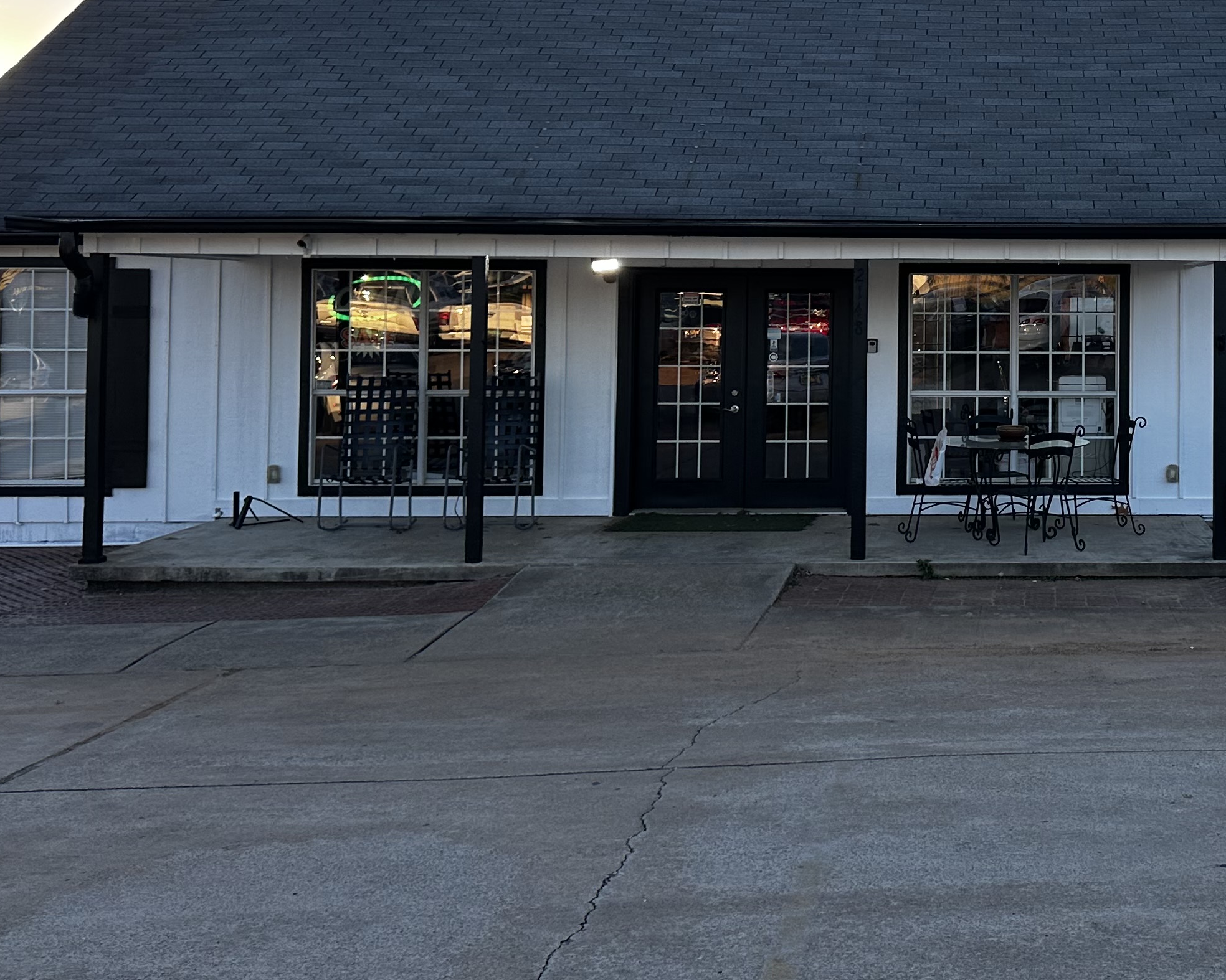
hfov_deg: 36.9
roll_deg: -0.7
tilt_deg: +1.5
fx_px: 1742
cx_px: 1041
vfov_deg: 30.9
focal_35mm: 48
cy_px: 253
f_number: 1.78
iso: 80
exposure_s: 1/1339
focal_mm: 6.86
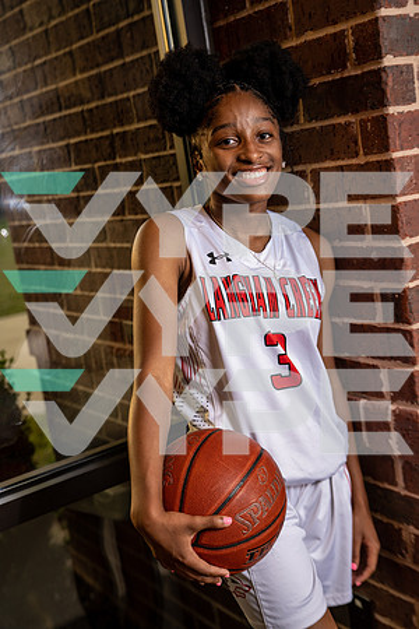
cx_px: 210
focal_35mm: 47
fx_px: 820
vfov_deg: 41.9
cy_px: 314
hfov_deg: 28.6
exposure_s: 1/250
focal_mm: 47
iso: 320
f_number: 3.2
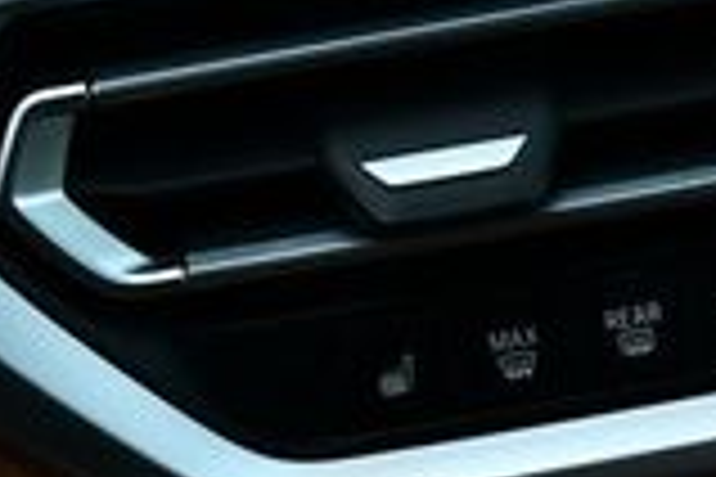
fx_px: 2884
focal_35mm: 145
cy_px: -230
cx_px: 964
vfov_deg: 9.2
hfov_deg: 13.6
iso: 400
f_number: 4.5
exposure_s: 1/250
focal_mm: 18
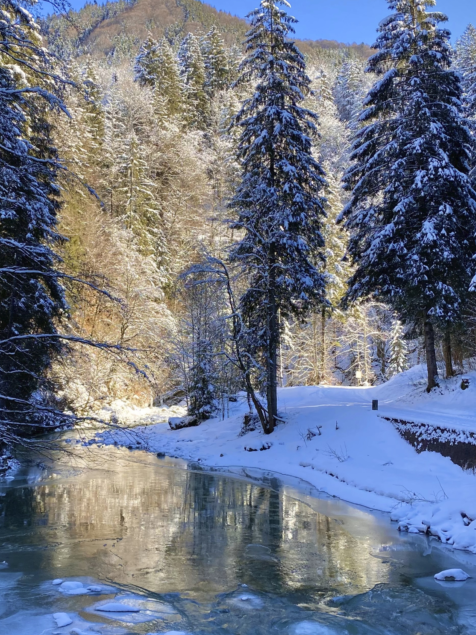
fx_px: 770
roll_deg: +0.7
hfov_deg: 34.1
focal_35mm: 42
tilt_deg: +5.3
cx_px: 162
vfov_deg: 44.8
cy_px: 343
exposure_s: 1/594
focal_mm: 4.25
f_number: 1.8
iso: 32
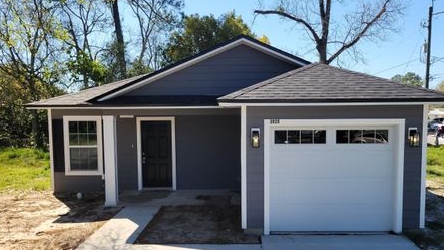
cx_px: 240
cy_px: 145
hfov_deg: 60.9
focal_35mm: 32
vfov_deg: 36.6
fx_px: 377
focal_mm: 5.4
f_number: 1.8
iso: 40
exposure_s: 1/1350
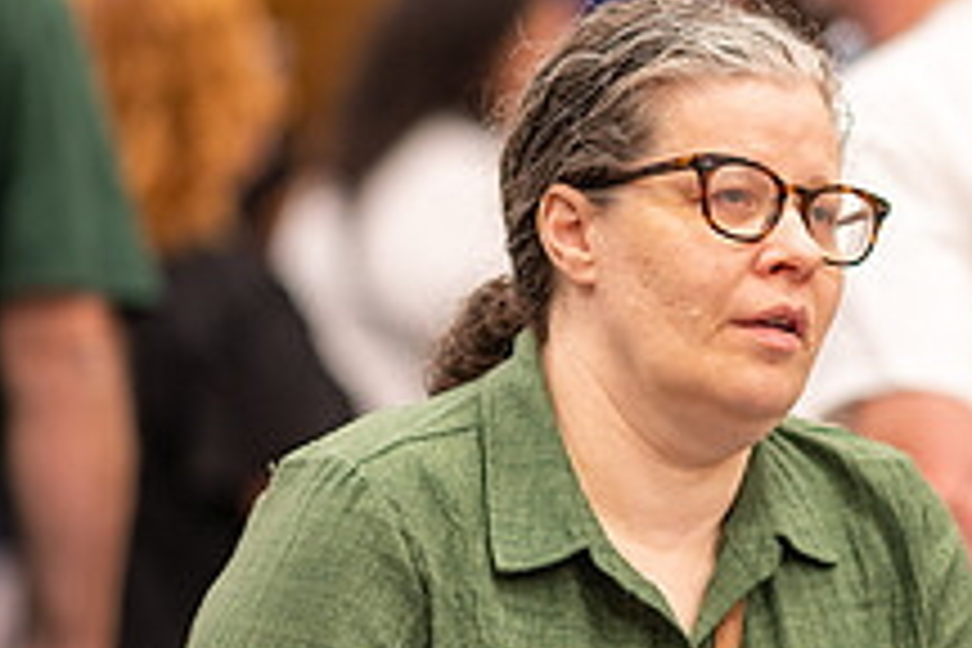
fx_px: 7613
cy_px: 434
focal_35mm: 282
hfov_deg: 7.3
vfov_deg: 4.9
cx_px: 868
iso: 320
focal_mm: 105
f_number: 1.4
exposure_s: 1/125
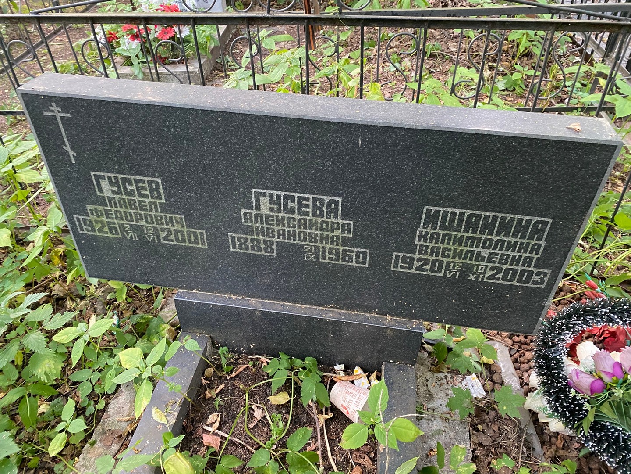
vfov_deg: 53.1
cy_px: 237
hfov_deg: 67.3
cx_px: 316
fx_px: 474
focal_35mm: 26
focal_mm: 4.25
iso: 400
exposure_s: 1/60
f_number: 1.8
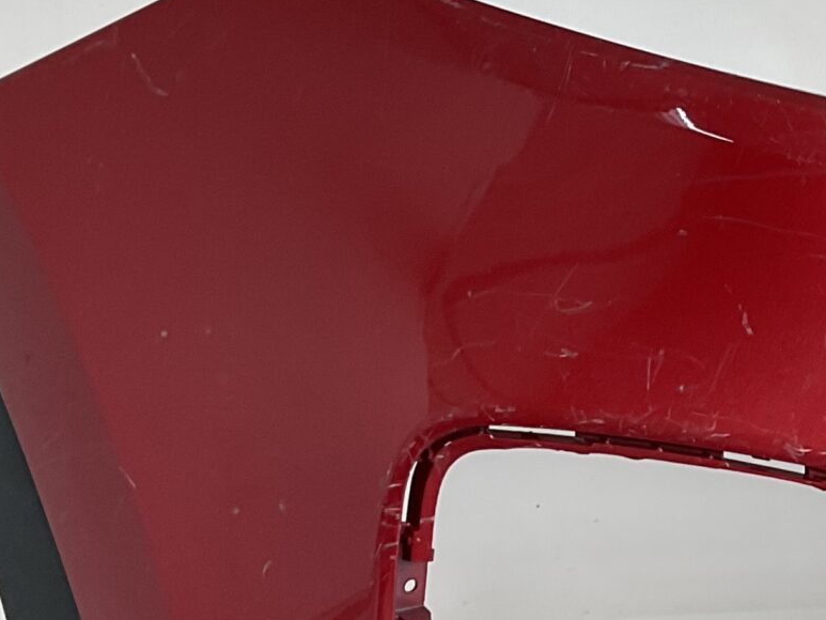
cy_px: 420
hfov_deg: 19.1
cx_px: 1040
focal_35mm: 96
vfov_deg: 15.4
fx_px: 2291
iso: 32
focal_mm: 3
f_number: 1.8
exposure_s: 1/120
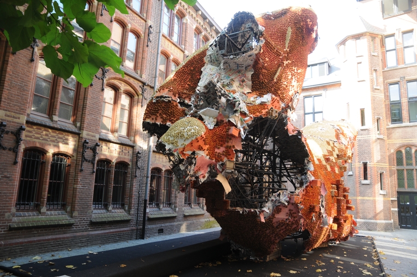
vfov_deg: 53.1
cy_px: 138
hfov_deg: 73.8
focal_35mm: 24
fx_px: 278
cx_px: 208
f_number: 3.5
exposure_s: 1/50
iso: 250
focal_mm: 16
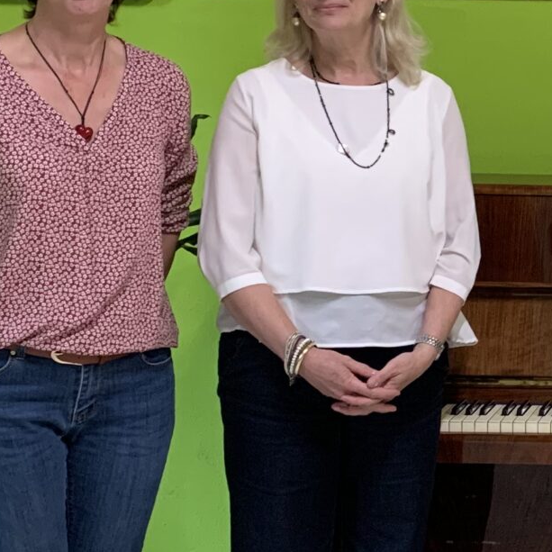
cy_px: 280
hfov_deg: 16.6
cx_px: 817
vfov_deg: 18.1
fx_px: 1732
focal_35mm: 96
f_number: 1.8
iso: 250
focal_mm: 4.25
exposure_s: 1/60
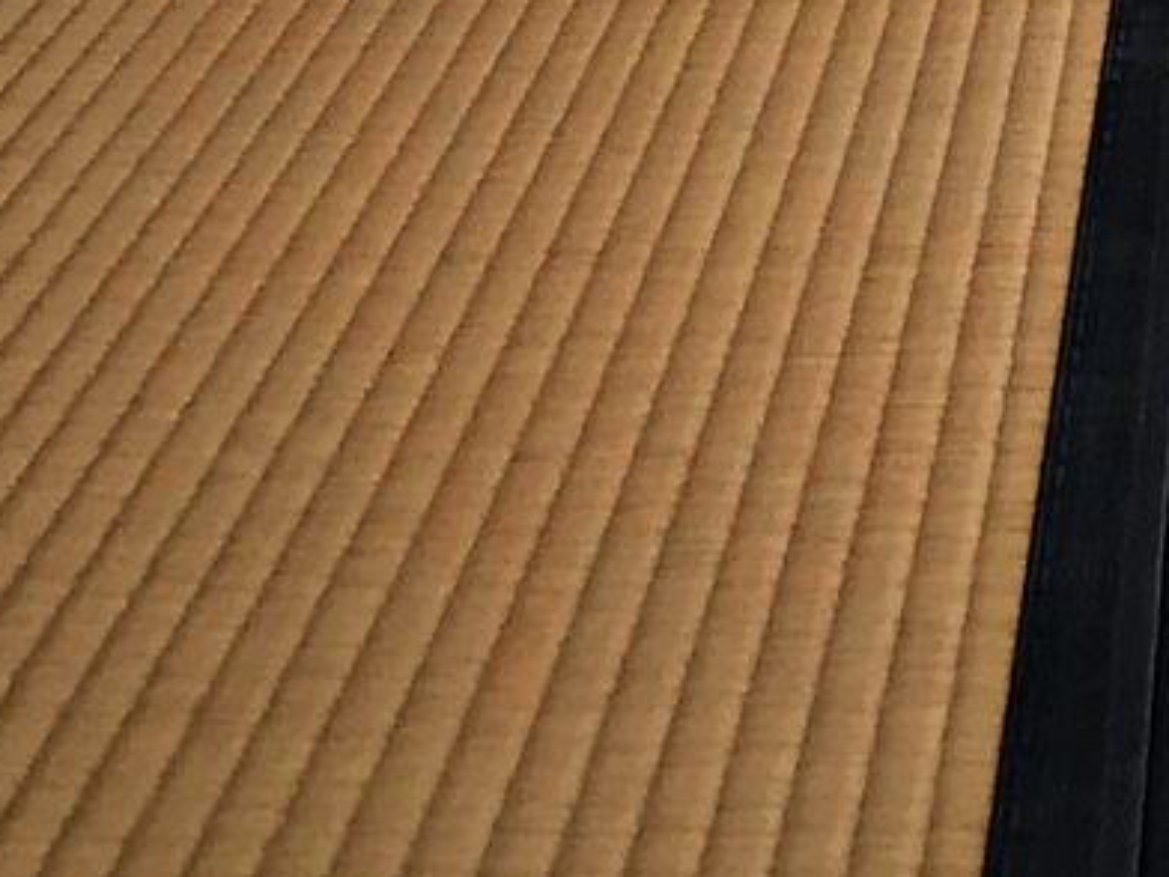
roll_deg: +0.6
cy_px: -898
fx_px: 5707
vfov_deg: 8.3
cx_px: 1215
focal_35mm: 169
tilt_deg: -5.7
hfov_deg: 11.6
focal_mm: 3.99
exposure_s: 1/168
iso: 20
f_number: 1.8
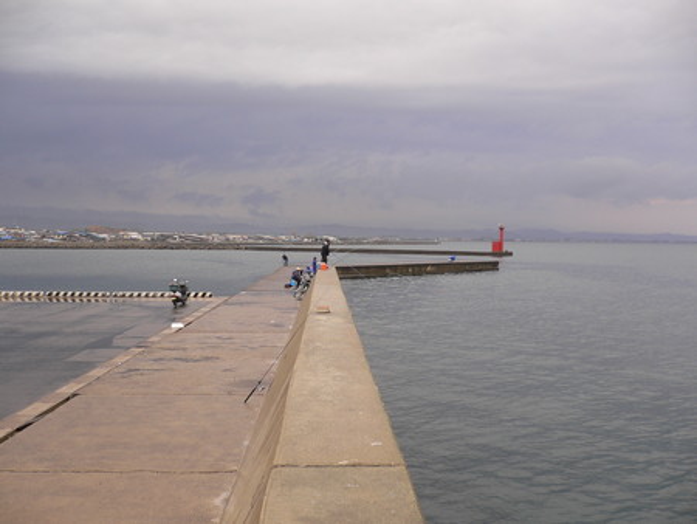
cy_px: 262
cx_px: 348
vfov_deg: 40.7
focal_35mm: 35
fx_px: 705
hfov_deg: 52.6
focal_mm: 5.8
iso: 80
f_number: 2.8
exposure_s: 1/160
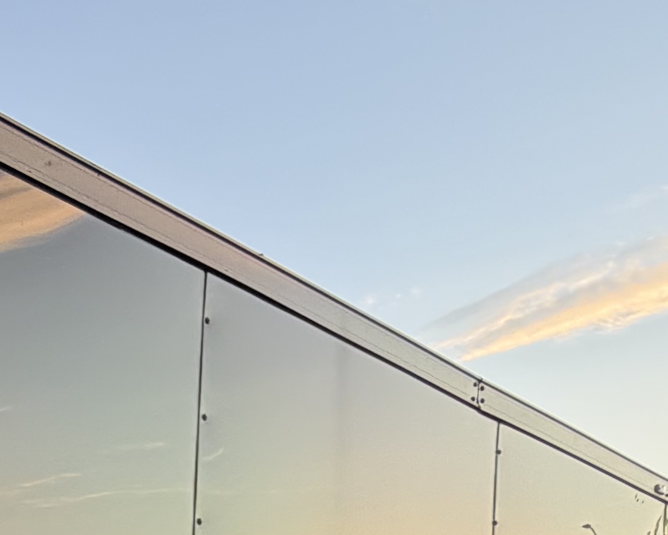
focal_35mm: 67
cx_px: -91
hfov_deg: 25.9
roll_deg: -0.5
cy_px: 781
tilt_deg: -2.6
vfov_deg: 20.0
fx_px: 1325
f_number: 2.2
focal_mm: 2.22
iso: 40
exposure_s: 1/130
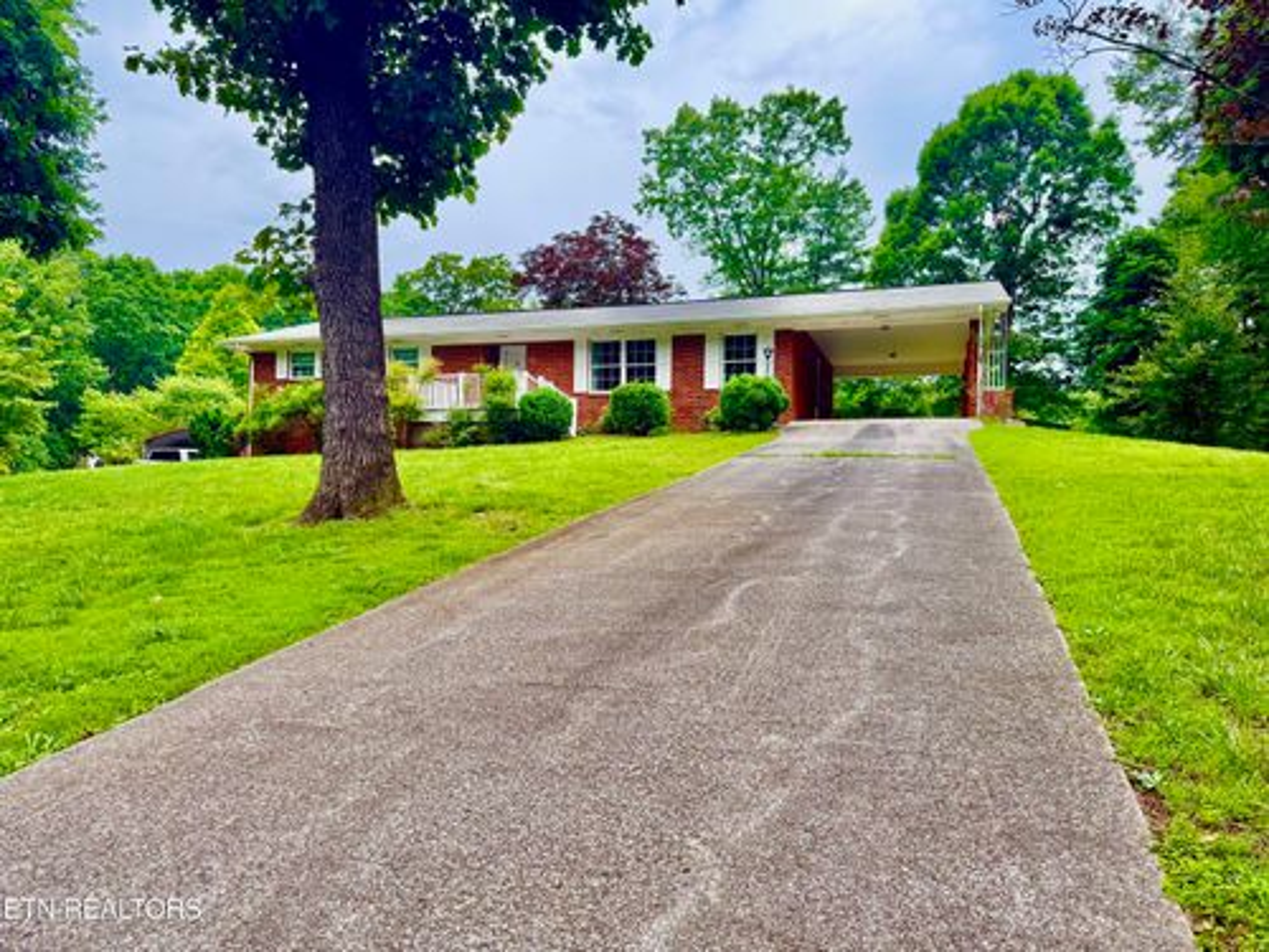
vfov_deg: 56.8
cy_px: 476
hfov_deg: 71.6
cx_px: 634
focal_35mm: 24
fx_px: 880
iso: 100
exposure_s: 1/772
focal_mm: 6.76
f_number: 1.78
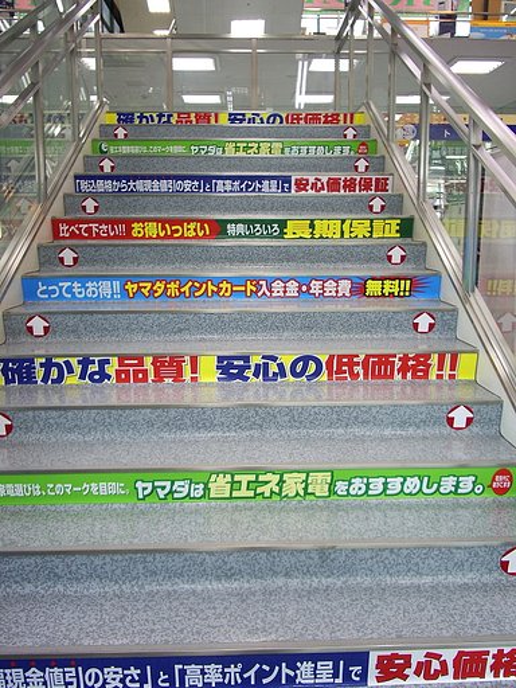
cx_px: 258
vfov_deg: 52.6
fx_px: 696
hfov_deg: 40.7
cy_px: 344
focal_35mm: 35
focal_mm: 5.8
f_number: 2.6
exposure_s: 1/60
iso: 80
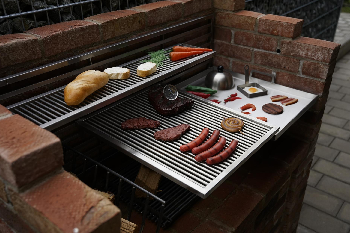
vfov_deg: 36.9
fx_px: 350
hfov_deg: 53.1
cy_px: 116
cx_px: 175
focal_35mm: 36
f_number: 3.5
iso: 250
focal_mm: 35
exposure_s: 1/800
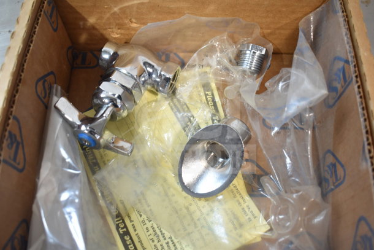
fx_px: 343
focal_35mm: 33
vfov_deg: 40.0
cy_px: 125
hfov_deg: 57.2
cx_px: 187
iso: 500
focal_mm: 22
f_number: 3.8
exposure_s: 1/40
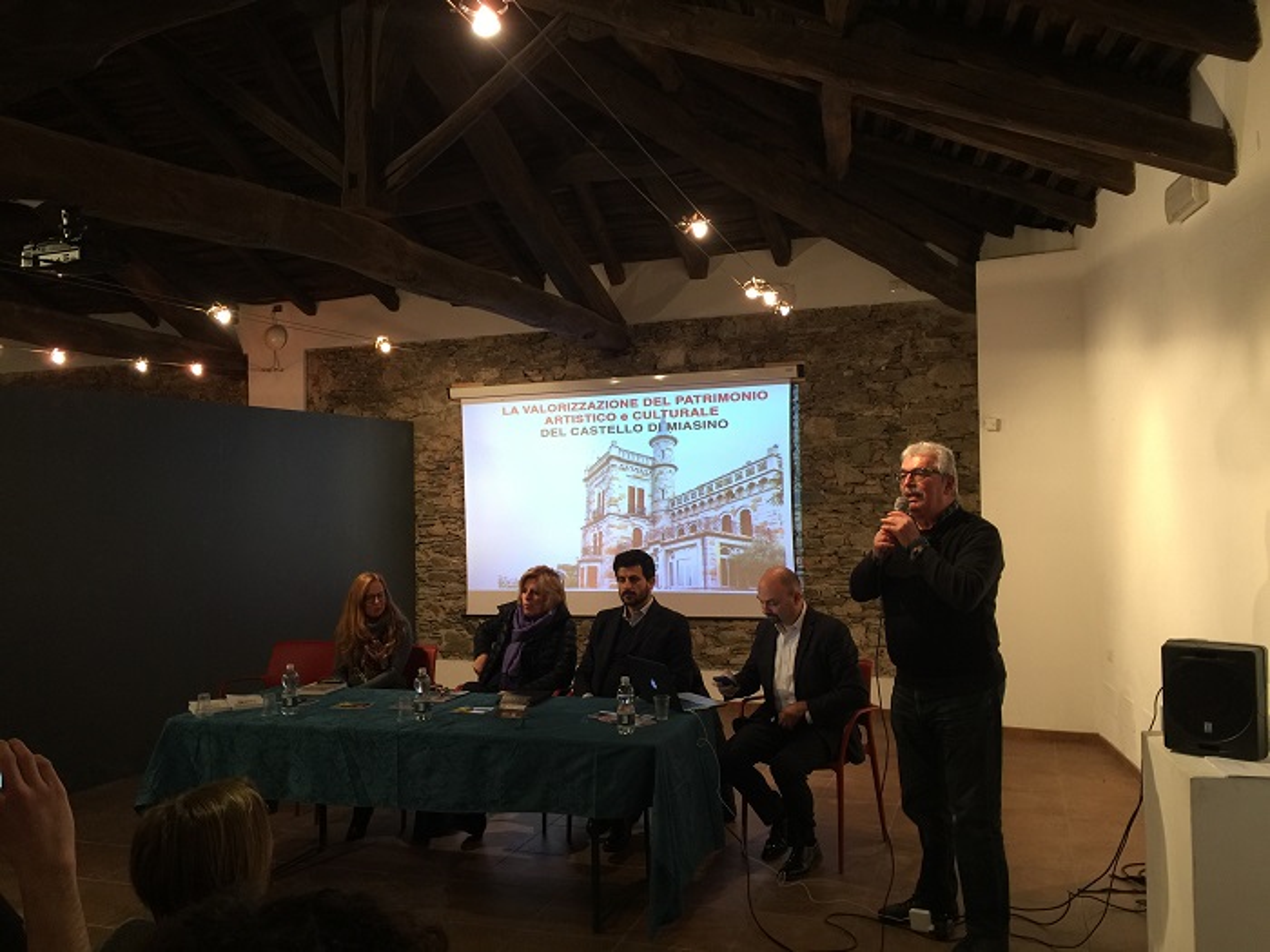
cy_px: 476
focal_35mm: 29
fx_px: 1064
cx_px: 635
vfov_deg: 48.2
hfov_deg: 61.7
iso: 80
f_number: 2.2
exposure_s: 1/17
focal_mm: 4.15
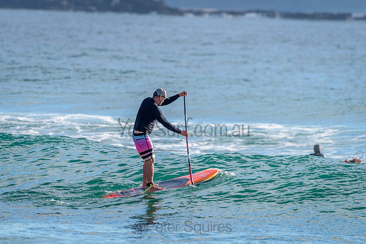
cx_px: 183
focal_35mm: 613
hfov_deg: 3.4
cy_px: 122
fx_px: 6232
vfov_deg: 2.2
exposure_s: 1/2000
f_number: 5.6
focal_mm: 500
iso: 280
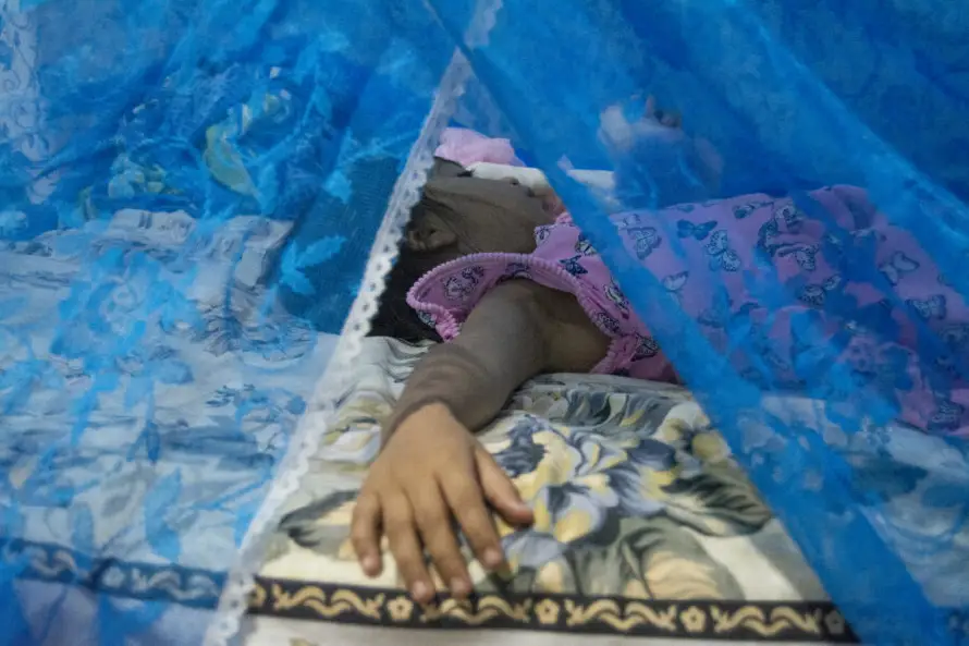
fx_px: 1251
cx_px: 484
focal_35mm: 46
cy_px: 323
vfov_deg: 28.9
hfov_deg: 42.3
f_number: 4.2
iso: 4000
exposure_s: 1/160
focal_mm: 31
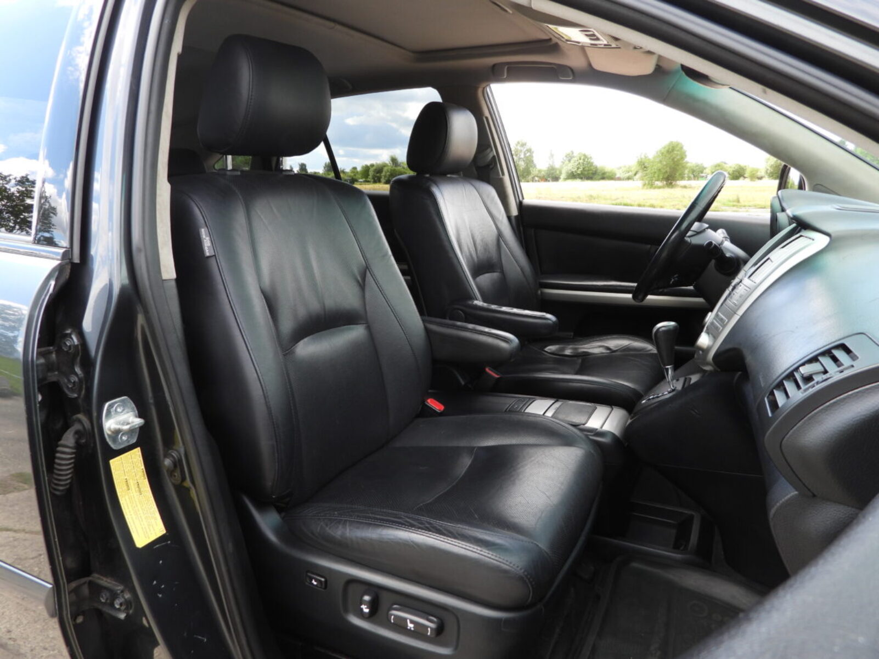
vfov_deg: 56.8
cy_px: 330
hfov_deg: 71.6
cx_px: 440
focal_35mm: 24
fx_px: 610
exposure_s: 1/200
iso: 100
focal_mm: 4.3
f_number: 2.8
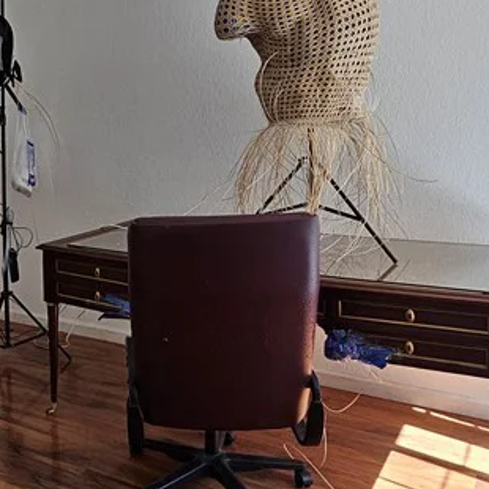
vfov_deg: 43.7
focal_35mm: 38
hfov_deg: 41.2
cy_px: 205
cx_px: 71
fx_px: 607
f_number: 2.2
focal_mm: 2.2
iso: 64
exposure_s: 1/120
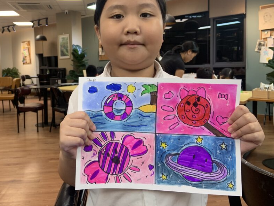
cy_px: 79
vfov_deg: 42.7
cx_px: 110
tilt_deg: -3.1
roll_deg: +1.7
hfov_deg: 55.0
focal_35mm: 33
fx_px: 261
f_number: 1.8
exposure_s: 1/102
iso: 100
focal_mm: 4.25
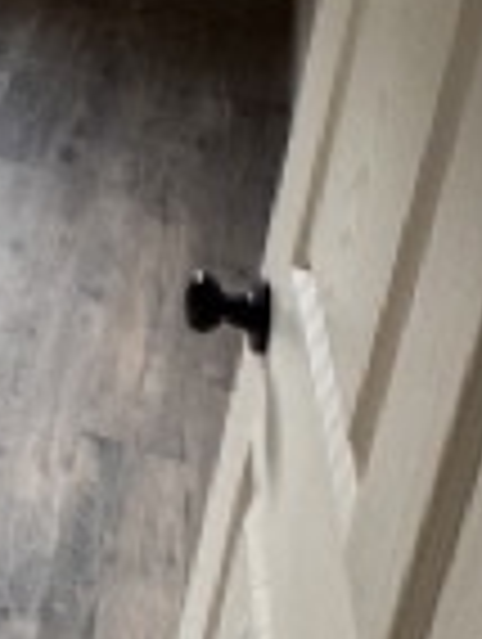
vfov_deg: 27.0
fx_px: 1166
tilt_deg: -17.9
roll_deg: +1.0
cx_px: -432
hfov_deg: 17.8
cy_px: -135
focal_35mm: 63
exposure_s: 1/99
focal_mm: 2.22
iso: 200
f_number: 2.2
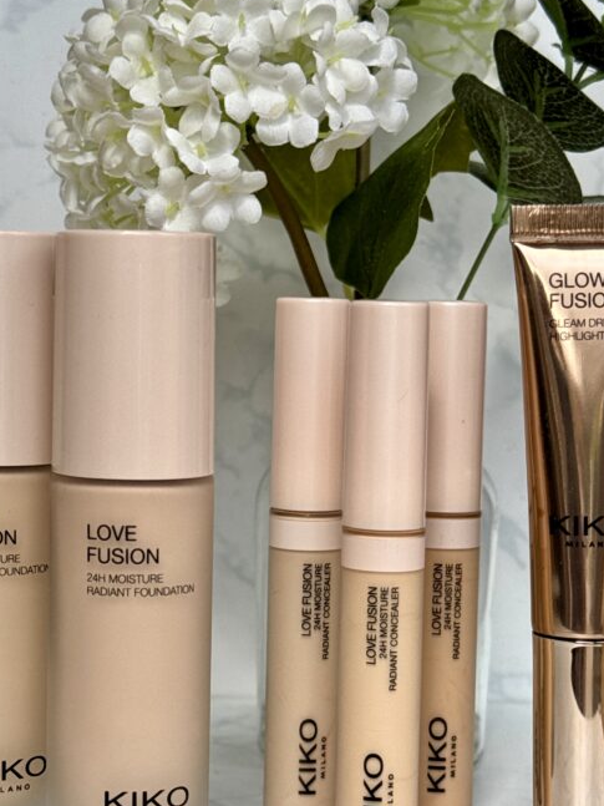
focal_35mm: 76
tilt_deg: -6.4
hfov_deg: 19.3
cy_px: 480
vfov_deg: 25.6
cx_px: 209
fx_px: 1769
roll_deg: -2.2
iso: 64
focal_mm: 6.76
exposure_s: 1/593
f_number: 1.78
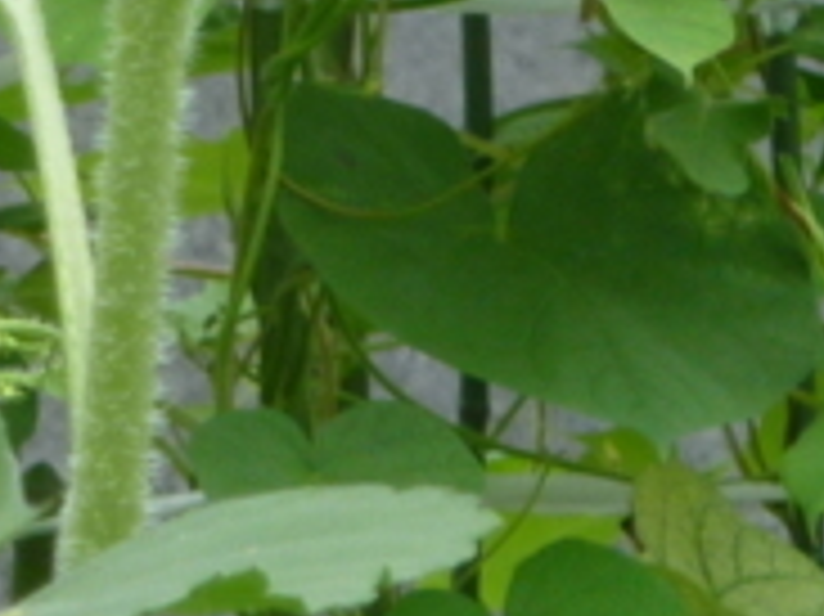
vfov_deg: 2.2
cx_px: 59
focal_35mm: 666
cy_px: -220
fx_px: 15843
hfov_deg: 3.0
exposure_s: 1/50
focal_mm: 19.5
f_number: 4.4
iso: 125
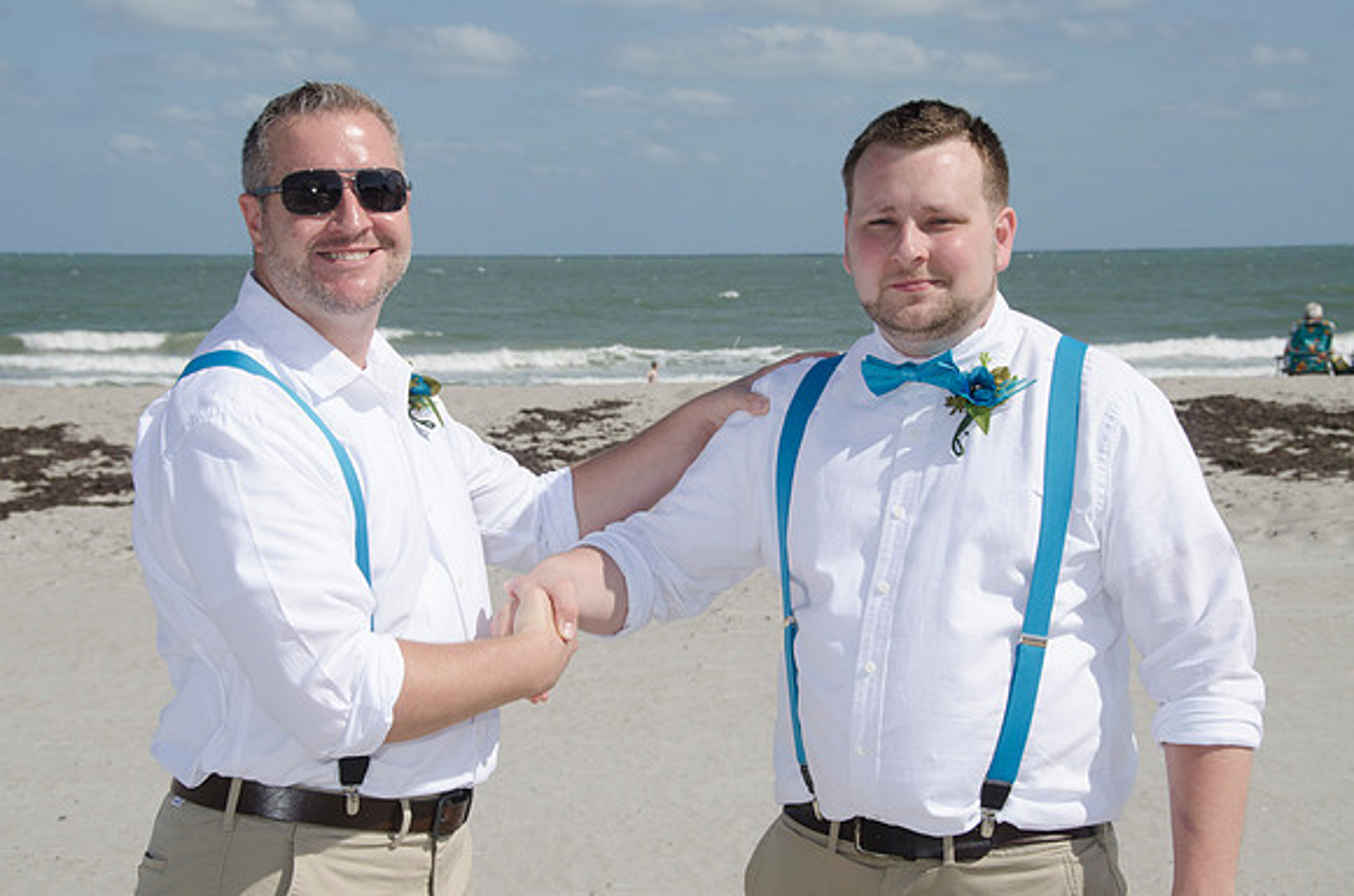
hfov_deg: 28.1
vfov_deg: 18.8
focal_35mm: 72
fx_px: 2702
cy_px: 448
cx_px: 677
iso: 100
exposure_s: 1/250
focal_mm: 48
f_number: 11
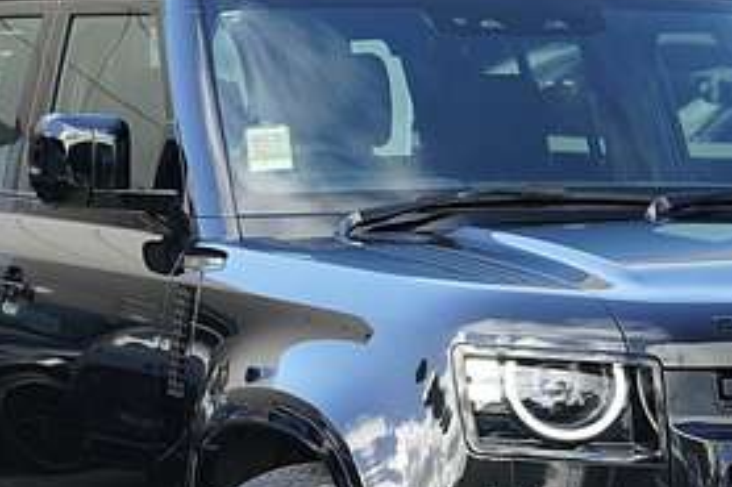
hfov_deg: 9.6
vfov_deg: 6.4
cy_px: 397
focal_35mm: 214
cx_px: 511
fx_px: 4349
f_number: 7.1
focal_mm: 99
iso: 1000
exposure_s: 1/160
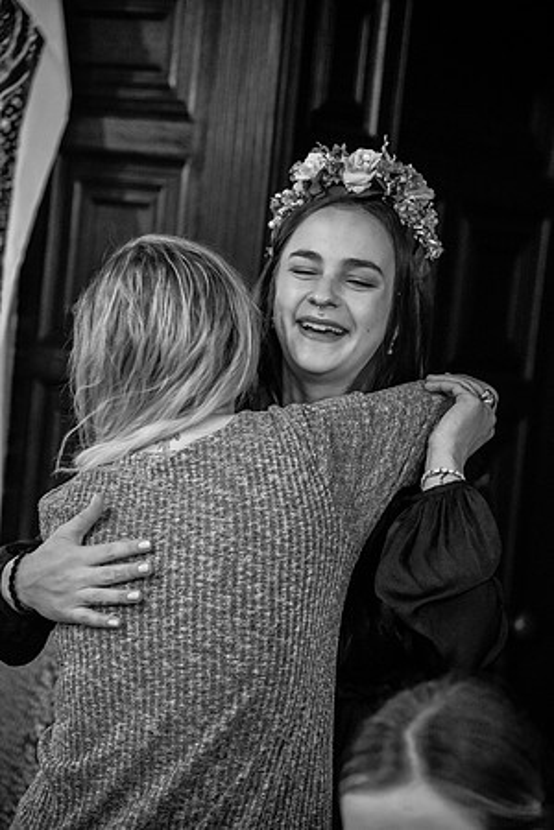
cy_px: 415
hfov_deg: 11.4
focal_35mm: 120
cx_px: 277
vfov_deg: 17.1
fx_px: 2770
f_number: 4
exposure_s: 1/200
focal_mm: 120
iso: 3200
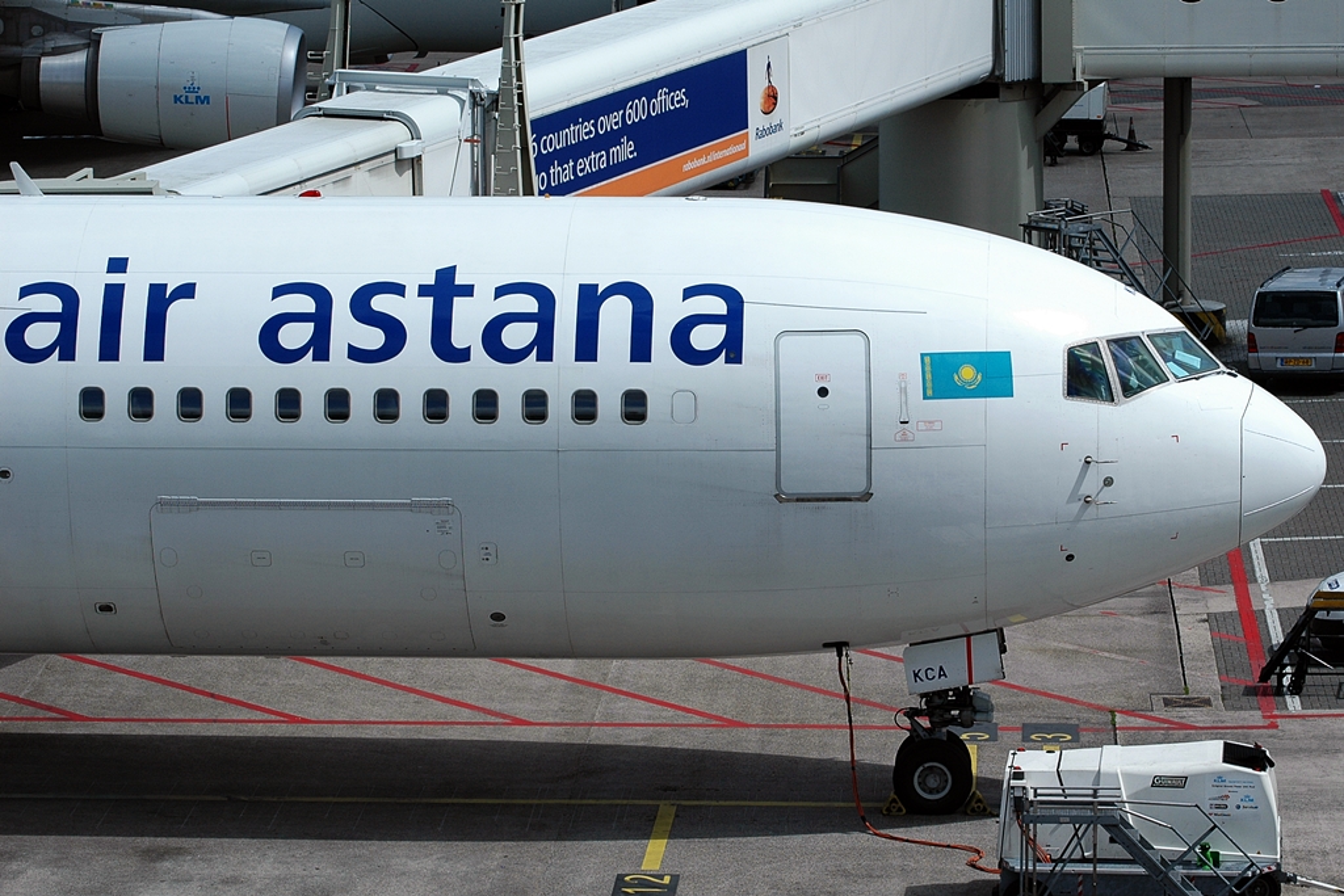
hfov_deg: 16.1
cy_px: 448
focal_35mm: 128
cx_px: 672
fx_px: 4760
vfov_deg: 10.8
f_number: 11
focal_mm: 85
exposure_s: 1/500
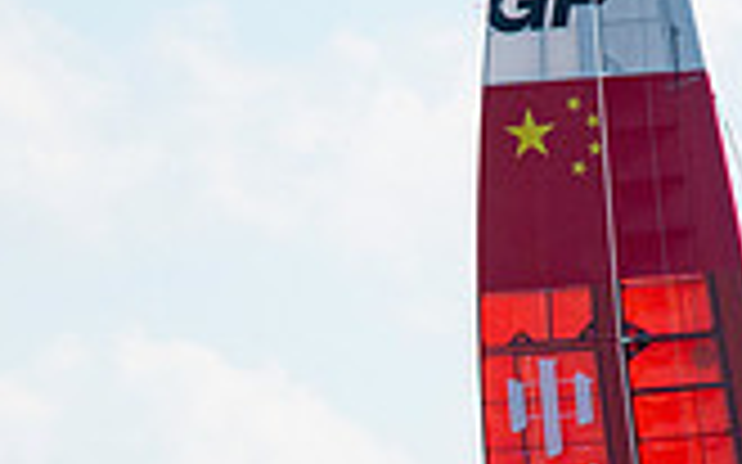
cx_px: 576
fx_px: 32566
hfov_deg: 1.3
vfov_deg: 0.8
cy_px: 737
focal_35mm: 1611
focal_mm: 300
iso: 640
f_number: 5
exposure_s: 1/5000
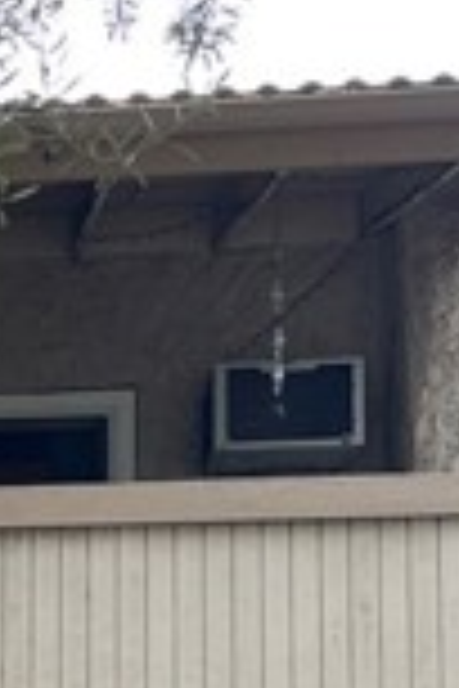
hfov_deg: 11.0
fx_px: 2161
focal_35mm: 113
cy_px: 1102
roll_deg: -1.1
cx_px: -464
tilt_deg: +6.6
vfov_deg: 16.2
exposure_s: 1/121
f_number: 1.5
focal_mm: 5.7
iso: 80
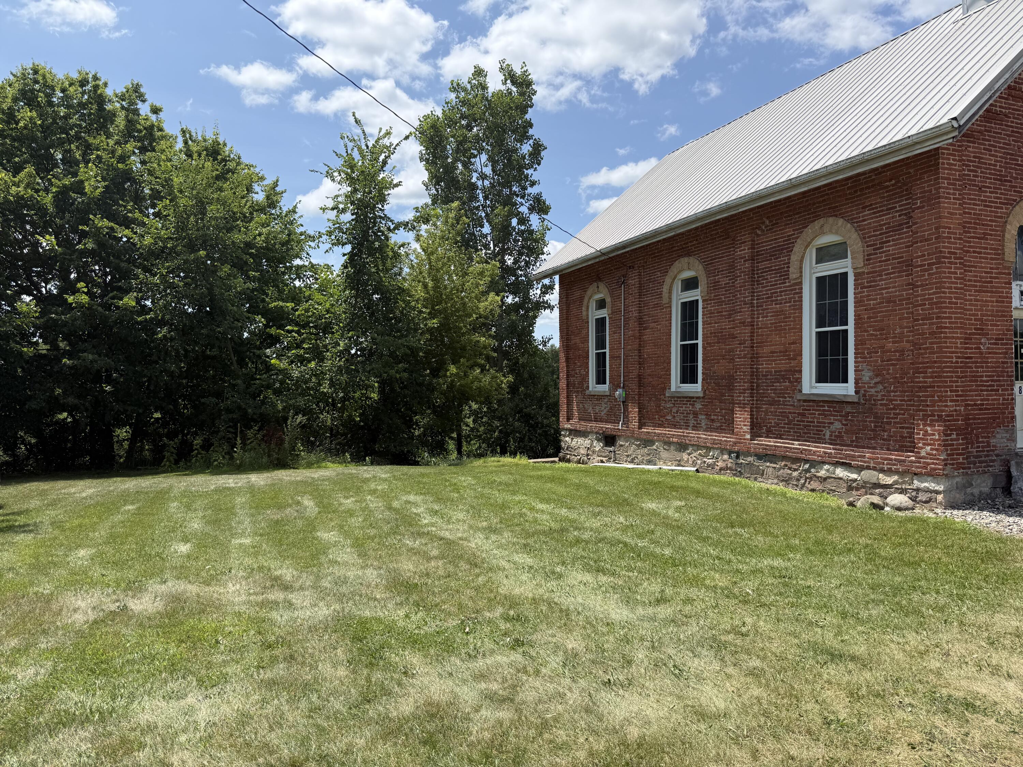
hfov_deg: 71.6
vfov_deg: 56.8
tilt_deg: +1.1
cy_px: 384
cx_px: 512
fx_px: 709
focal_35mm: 24
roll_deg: -0.5
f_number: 1.78
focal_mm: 6.76
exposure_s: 1/4405
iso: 80
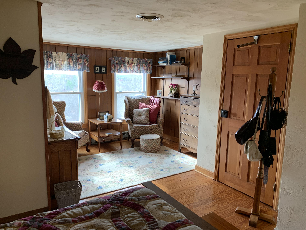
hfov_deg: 67.3
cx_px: 153
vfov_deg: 53.1
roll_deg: -1.2
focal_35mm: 26
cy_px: 115
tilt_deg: -10.2
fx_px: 230
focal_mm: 4.25
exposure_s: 1/60
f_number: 1.8
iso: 125
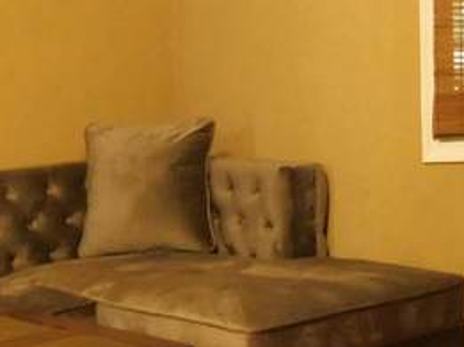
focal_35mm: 113
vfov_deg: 13.0
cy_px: 100
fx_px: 1513
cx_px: 811
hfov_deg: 15.3
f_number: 3
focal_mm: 4
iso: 400
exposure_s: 1/10
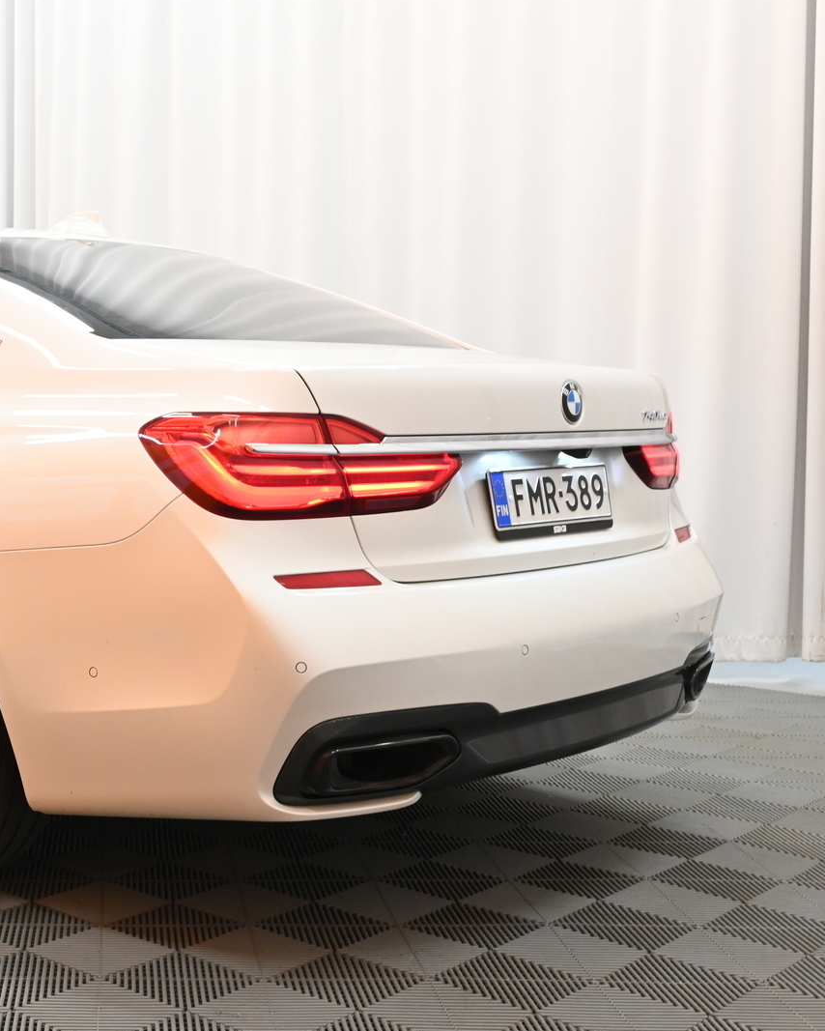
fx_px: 1467
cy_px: 516
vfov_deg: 38.7
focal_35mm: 48
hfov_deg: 29.8
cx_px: 54
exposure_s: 1/40
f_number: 6.3
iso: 1250
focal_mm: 22.5
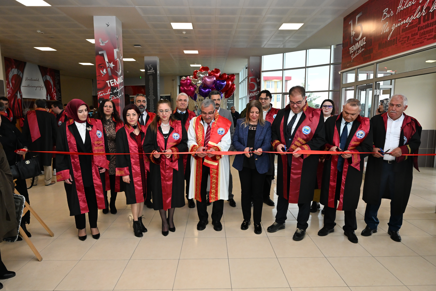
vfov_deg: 53.1
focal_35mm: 24
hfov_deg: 73.7
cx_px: 218
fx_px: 291
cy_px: 146
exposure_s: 1/60
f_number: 8
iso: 3200
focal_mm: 24
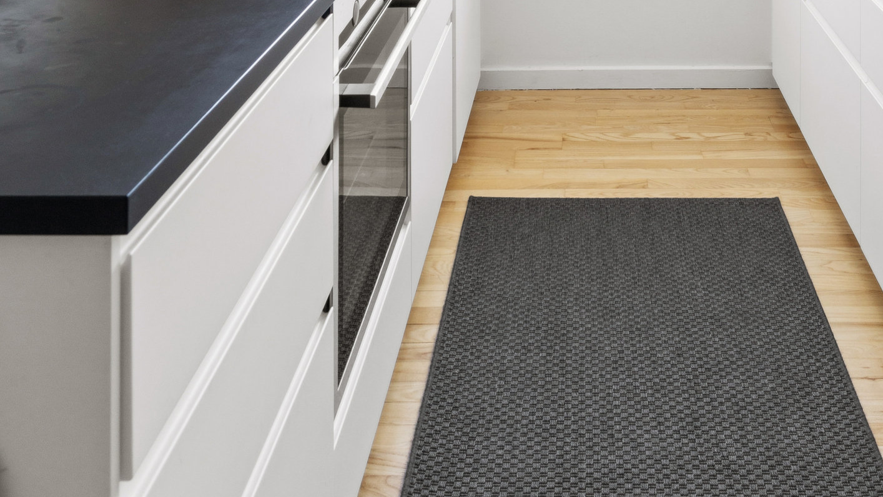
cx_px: 575
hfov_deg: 48.7
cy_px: -306
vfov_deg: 22.2
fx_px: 960
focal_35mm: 41
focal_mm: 12.3
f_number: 7.1
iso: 250
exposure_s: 1/125
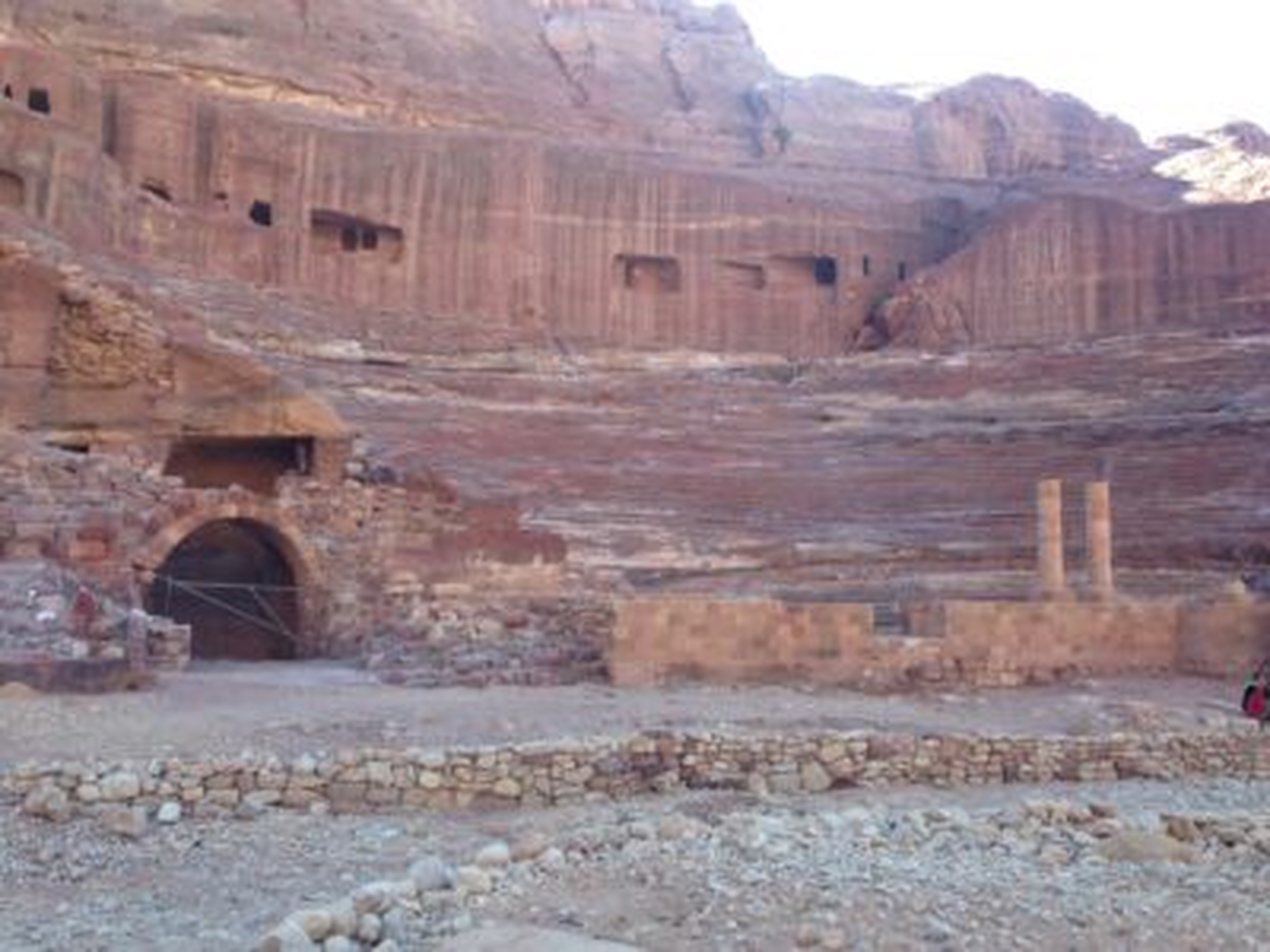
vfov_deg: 42.9
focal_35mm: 33
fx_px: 1211
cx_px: 635
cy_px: 476
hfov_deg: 55.4
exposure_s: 1/217
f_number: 2.4
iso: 50
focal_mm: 4.12
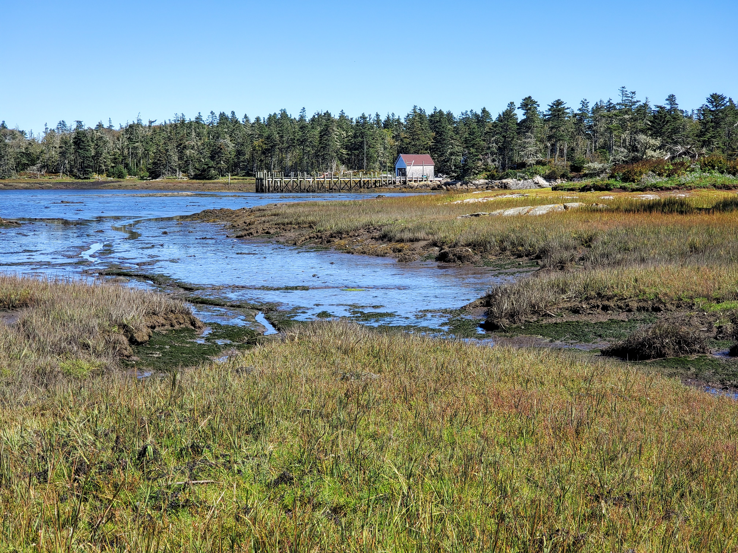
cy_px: 276
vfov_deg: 28.0
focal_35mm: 52
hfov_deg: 36.8
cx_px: 369
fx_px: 1109
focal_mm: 6
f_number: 2.4
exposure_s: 1/633
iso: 50
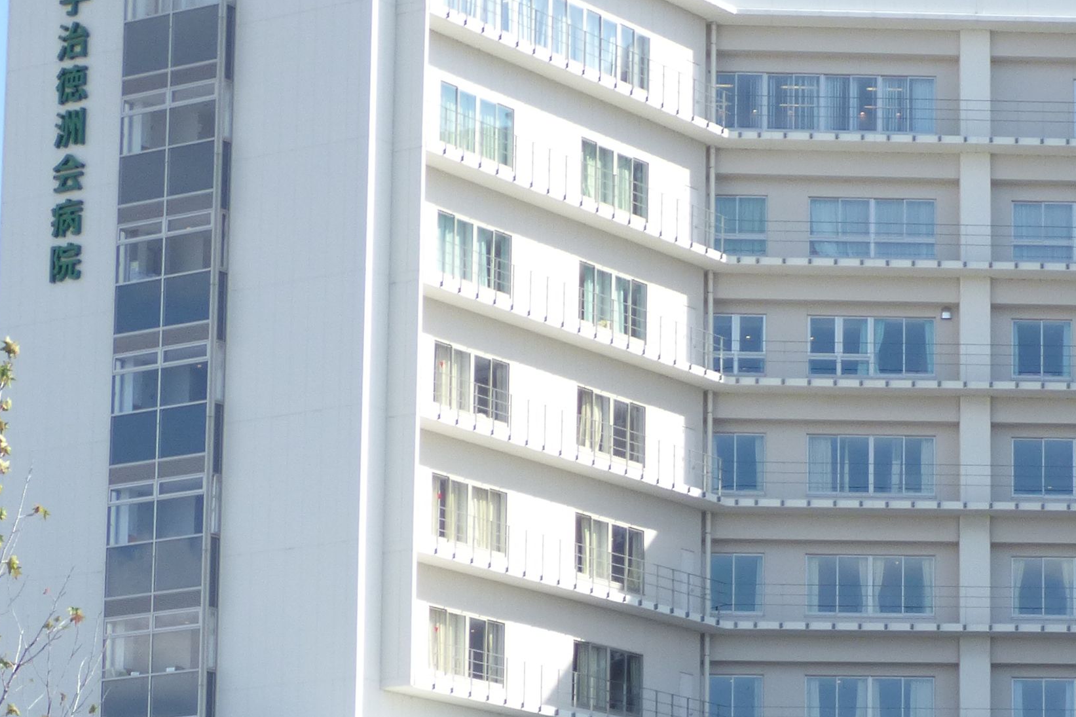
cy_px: 648
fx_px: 4184
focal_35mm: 140
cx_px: 1039
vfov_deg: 9.8
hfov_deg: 14.5
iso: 100
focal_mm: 8.68
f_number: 3.8
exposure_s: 1/500
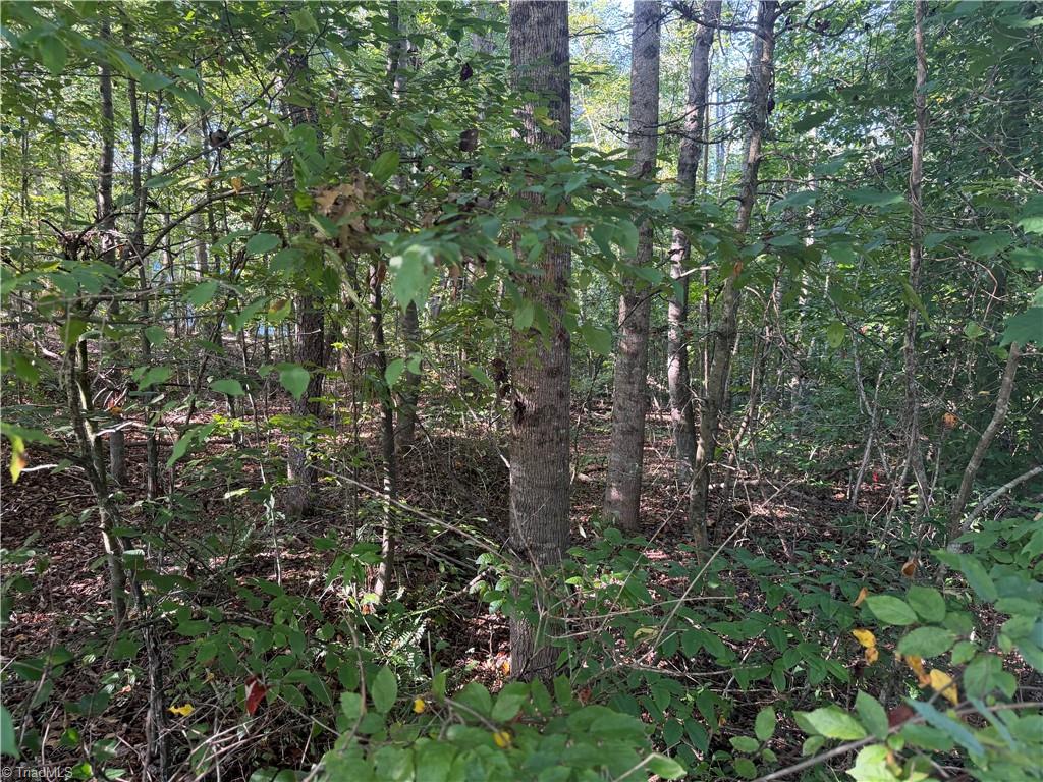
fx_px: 723
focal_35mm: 24
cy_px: 391
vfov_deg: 56.8
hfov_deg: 71.6
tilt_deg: -6.6
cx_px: 522
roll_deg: +0.0
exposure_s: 1/64
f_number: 1.78
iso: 200
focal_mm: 6.76
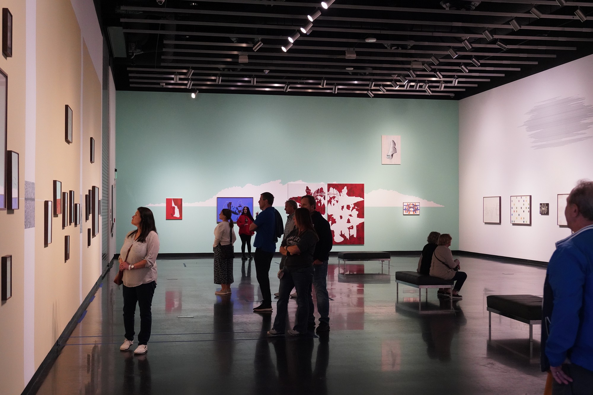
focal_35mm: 48
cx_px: 296
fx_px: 791
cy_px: 198
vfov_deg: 28.1
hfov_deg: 41.1
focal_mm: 48
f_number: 7.1
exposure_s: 1/100
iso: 6400
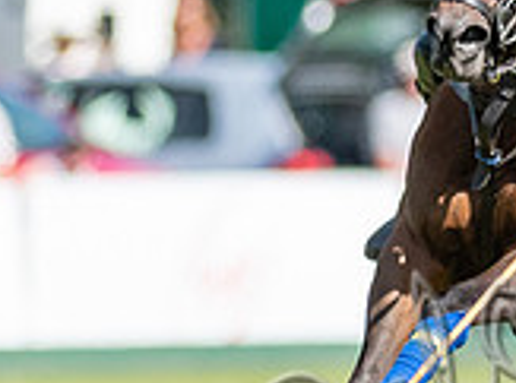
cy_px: 315
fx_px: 30580
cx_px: 919
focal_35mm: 2059
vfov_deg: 0.7
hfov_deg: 1.0
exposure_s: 1/8000
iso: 400
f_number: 2.8
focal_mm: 300
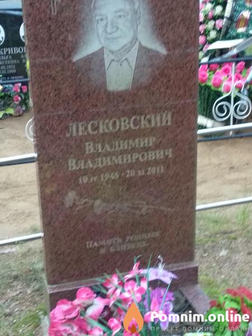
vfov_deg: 67.3
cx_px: 126
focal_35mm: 26
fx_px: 252
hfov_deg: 53.1
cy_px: 168
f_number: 2.2
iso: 800
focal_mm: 3.81
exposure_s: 1/20
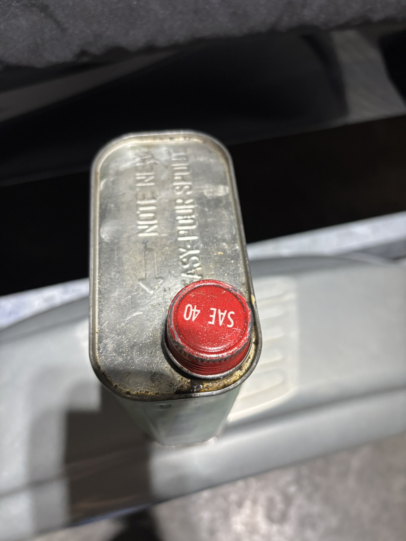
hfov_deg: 53.1
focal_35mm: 26
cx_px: 203
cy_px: 270
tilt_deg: -63.6
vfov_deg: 67.3
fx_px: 407
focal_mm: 5.96
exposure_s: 1/60
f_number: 1.6
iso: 320
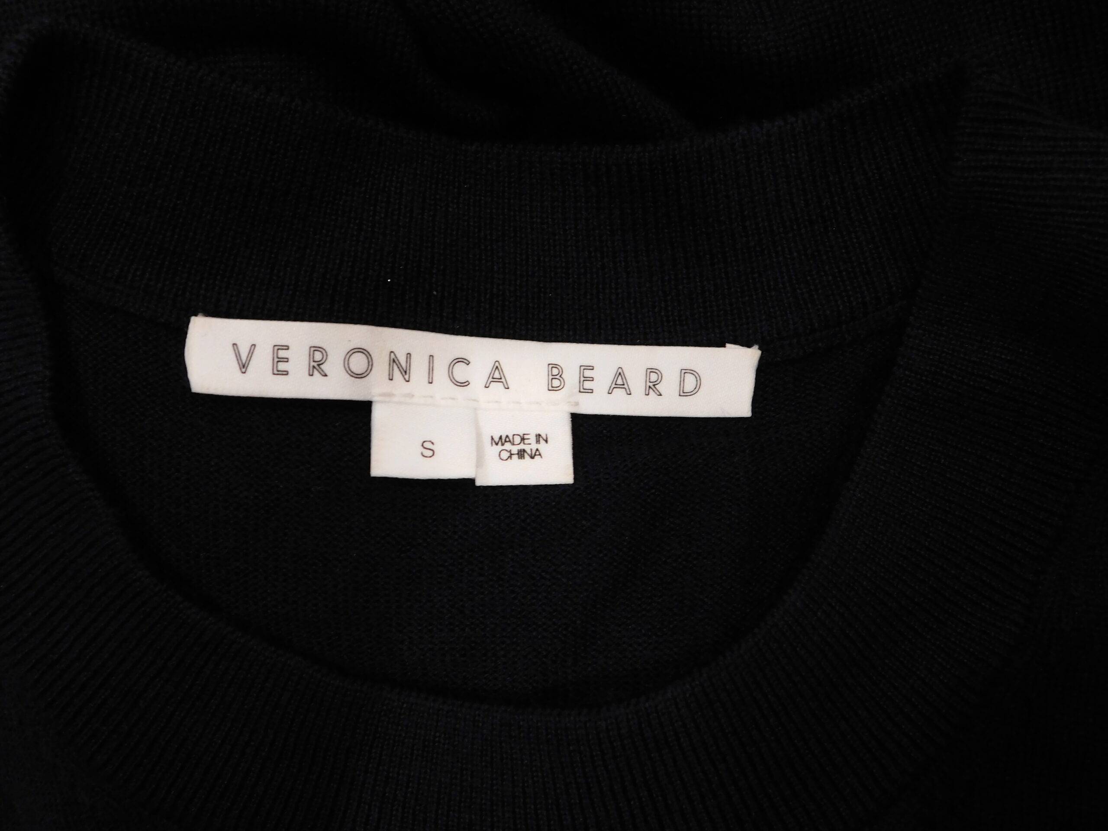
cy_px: 416
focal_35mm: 40
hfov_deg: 46.8
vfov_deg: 36.0
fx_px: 1280
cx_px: 554
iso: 280
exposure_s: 1/30
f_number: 3.6
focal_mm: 7.1
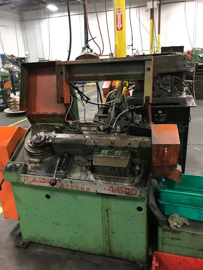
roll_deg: +4.0
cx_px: 102
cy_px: 135
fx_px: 219
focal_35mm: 28
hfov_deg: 49.8
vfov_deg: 63.4
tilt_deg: -17.4
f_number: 1.8
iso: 64
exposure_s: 1/15
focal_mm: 3.99
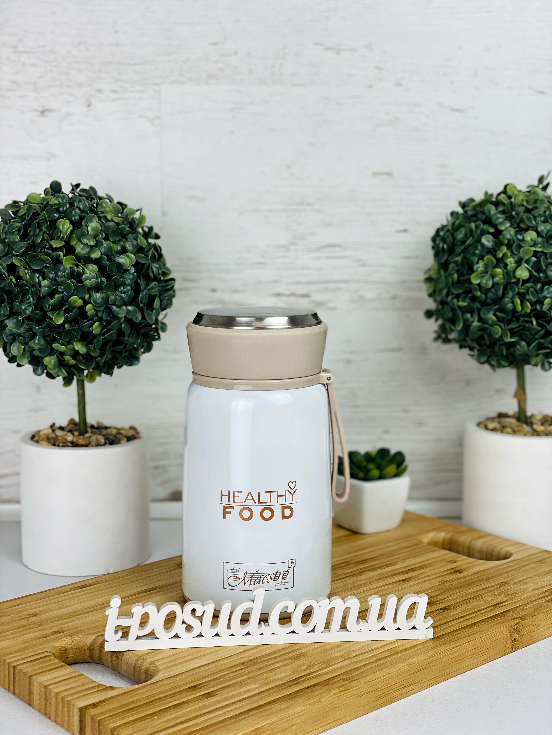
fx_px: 1106
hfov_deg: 28.0
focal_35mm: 52
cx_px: 276
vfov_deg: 36.8
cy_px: 368
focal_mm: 6
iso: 20
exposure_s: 1/279
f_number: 2
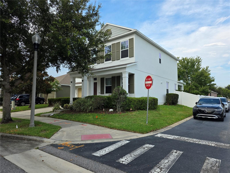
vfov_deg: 58.9
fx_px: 153
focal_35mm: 23
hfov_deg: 73.9
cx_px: 115
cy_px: 86
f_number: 1.7
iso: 80
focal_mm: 6.25
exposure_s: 1/1497
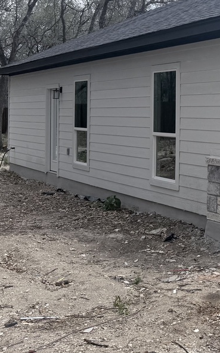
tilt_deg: +3.0
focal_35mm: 62
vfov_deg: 32.3
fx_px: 595
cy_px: 81
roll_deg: +0.2
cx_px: 323
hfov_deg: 18.7
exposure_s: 1/6711
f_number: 1.78
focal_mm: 6.76
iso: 80
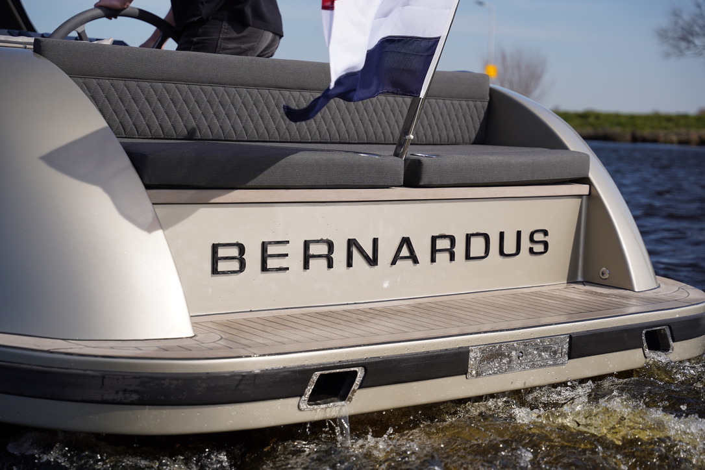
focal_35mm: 63
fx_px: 1240
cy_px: 235
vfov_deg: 21.5
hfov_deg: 31.7
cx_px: 352
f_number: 3.5
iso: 100
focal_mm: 63.3
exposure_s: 1/2000
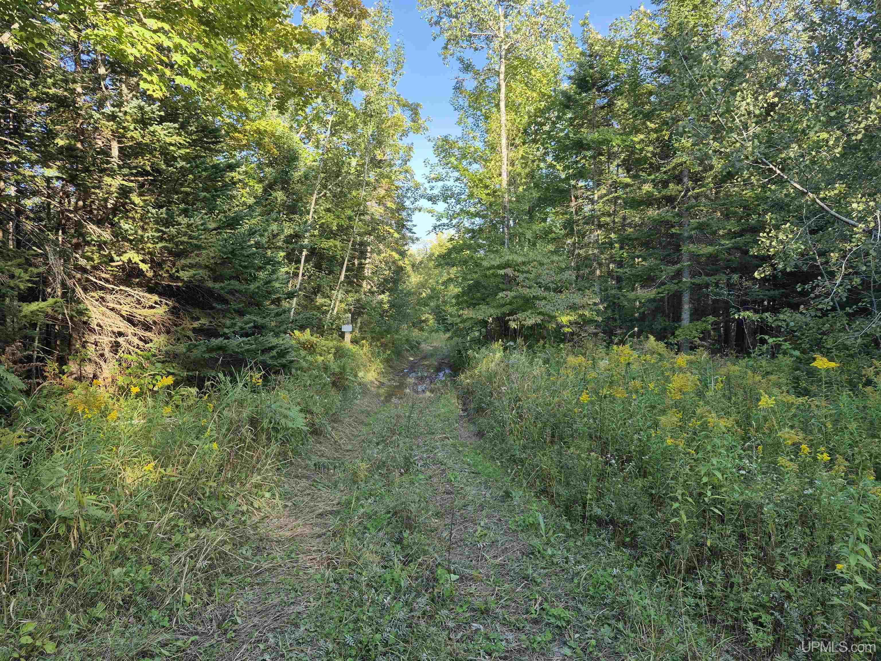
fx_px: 585
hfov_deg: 73.9
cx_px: 440
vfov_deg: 58.9
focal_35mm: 23
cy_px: 330
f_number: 1.8
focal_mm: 5.4
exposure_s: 1/348
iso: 25
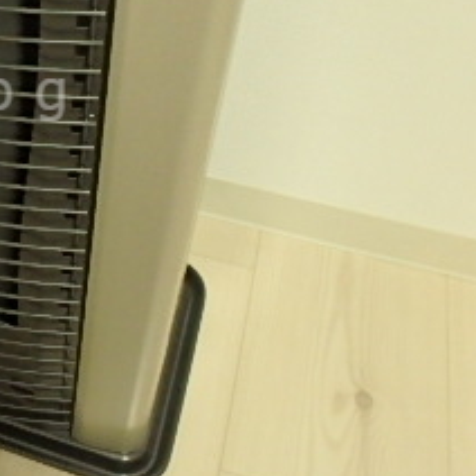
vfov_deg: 29.8
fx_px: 871
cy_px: 94
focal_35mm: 56
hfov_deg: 27.4
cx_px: -76
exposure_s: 1/30
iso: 640
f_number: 3.5
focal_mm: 3.7
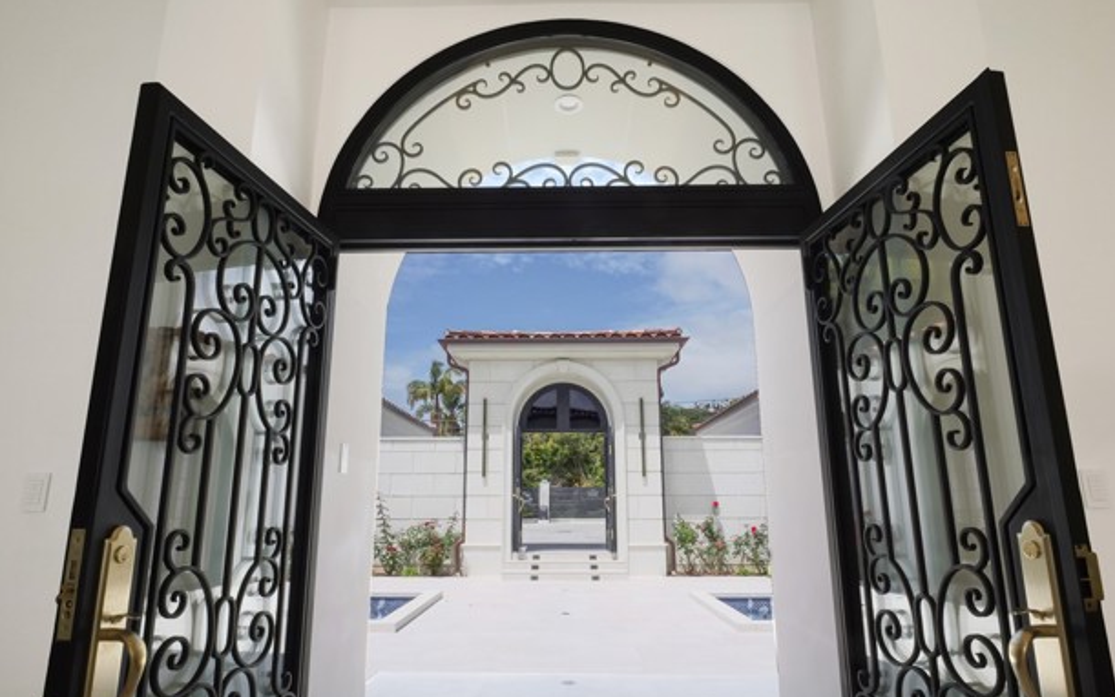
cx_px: 555
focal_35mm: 20
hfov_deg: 85.1
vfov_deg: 59.6
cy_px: 370
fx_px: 608
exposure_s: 1/20
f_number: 16
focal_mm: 9
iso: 100
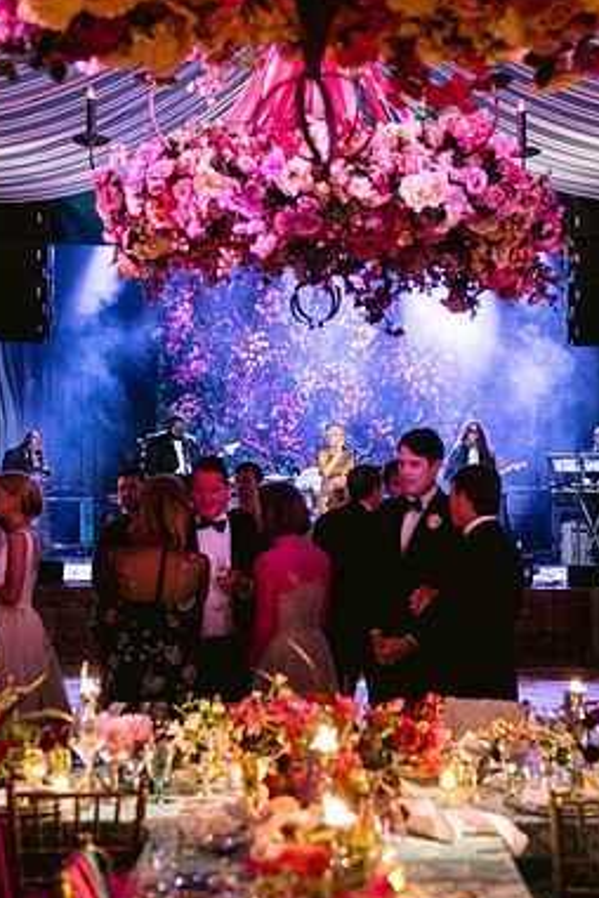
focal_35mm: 59
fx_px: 1472
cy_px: 403
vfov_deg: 33.9
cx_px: 321
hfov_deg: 23.0
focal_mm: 50
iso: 3200
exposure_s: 1/30
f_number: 2.8
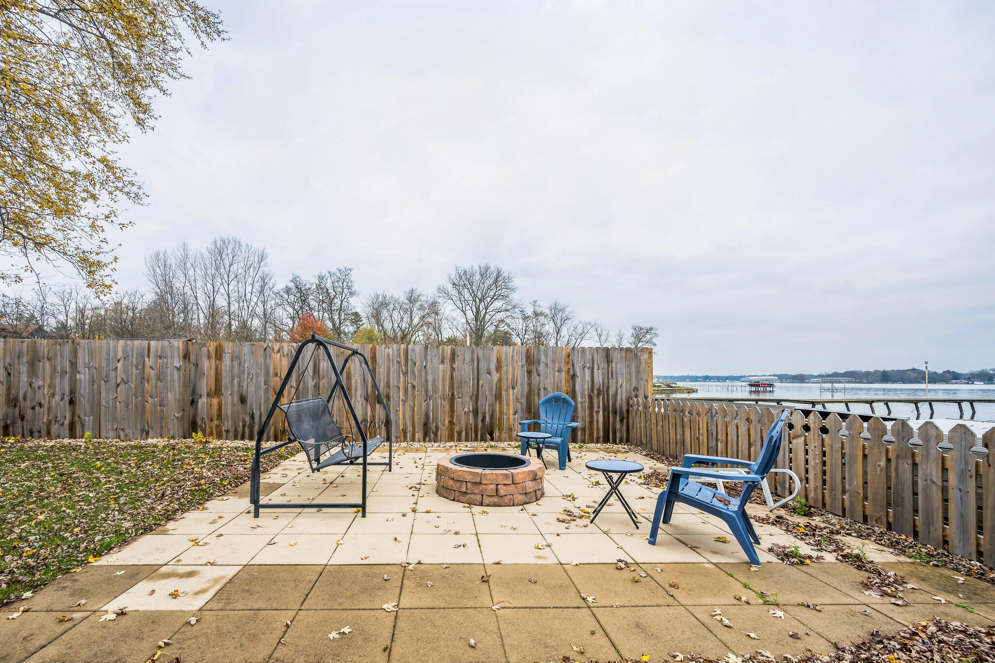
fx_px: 387
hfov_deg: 104.3
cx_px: 498
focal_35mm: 14
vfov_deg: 81.2
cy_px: 332
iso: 200
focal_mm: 14
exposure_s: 1/60
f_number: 8
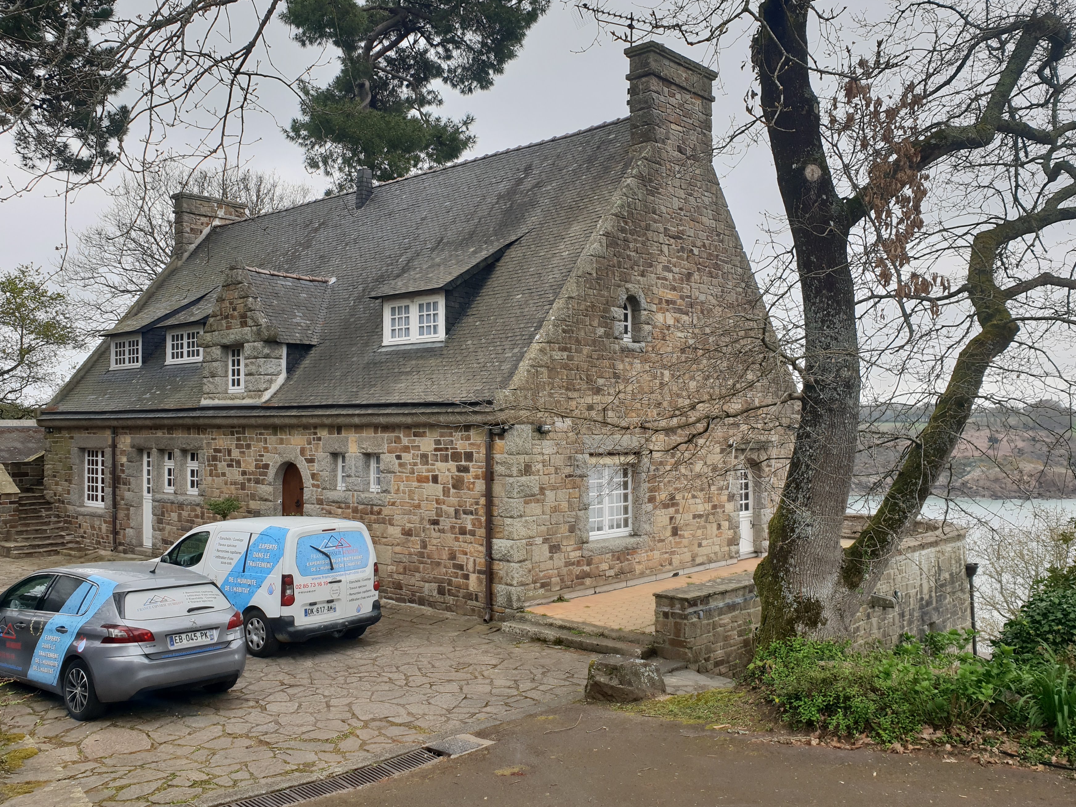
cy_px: 417
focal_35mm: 30
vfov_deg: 46.8
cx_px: 528
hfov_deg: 60.0
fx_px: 933
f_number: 2.4
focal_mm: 4.3
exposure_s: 1/109
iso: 50
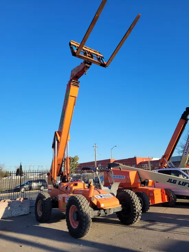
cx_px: 94
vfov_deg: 67.3
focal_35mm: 26
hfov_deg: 53.1
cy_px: 126
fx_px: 189
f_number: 1.8
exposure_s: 1/1339
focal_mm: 5.4
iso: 40
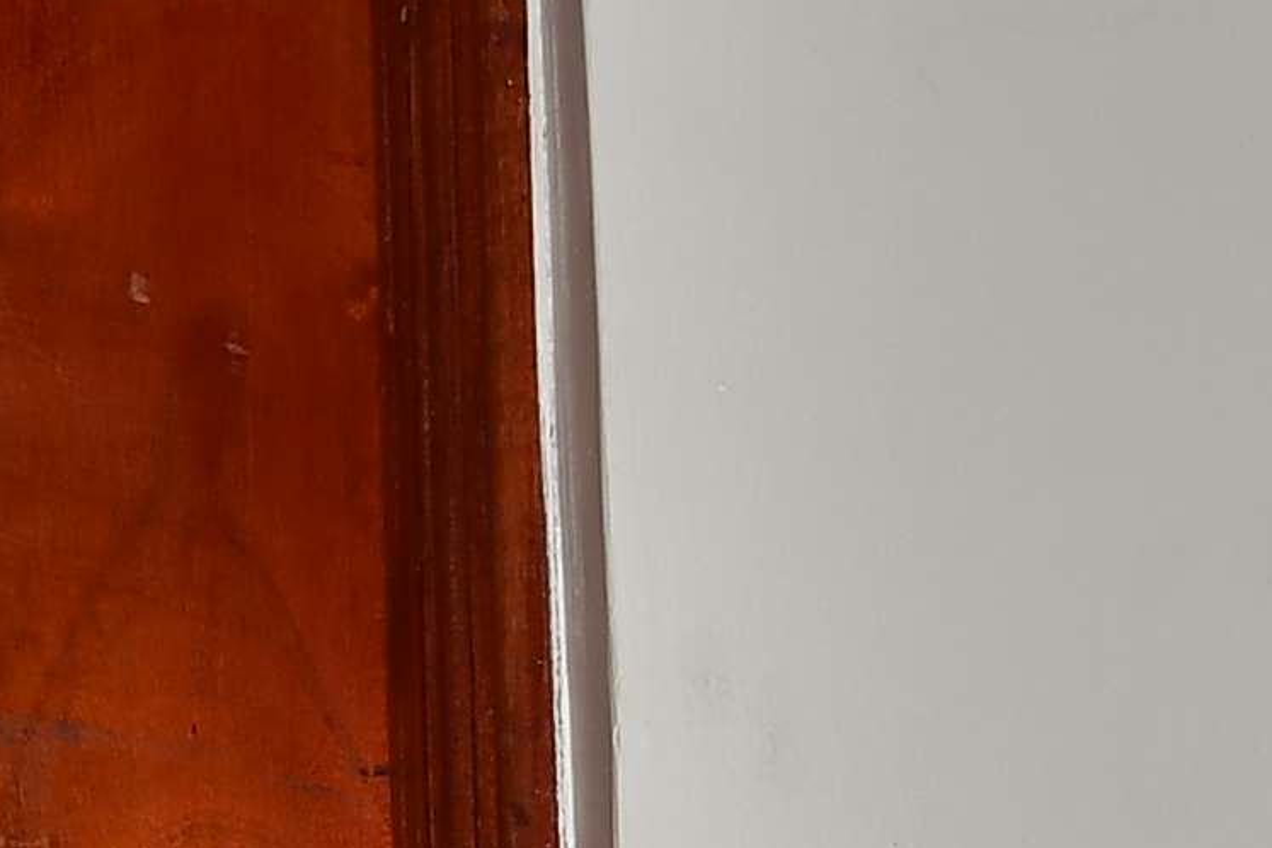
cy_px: 1183
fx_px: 7278
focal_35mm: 206
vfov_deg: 6.6
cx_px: -327
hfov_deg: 9.8
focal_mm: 18
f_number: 5.6
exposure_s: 1/60
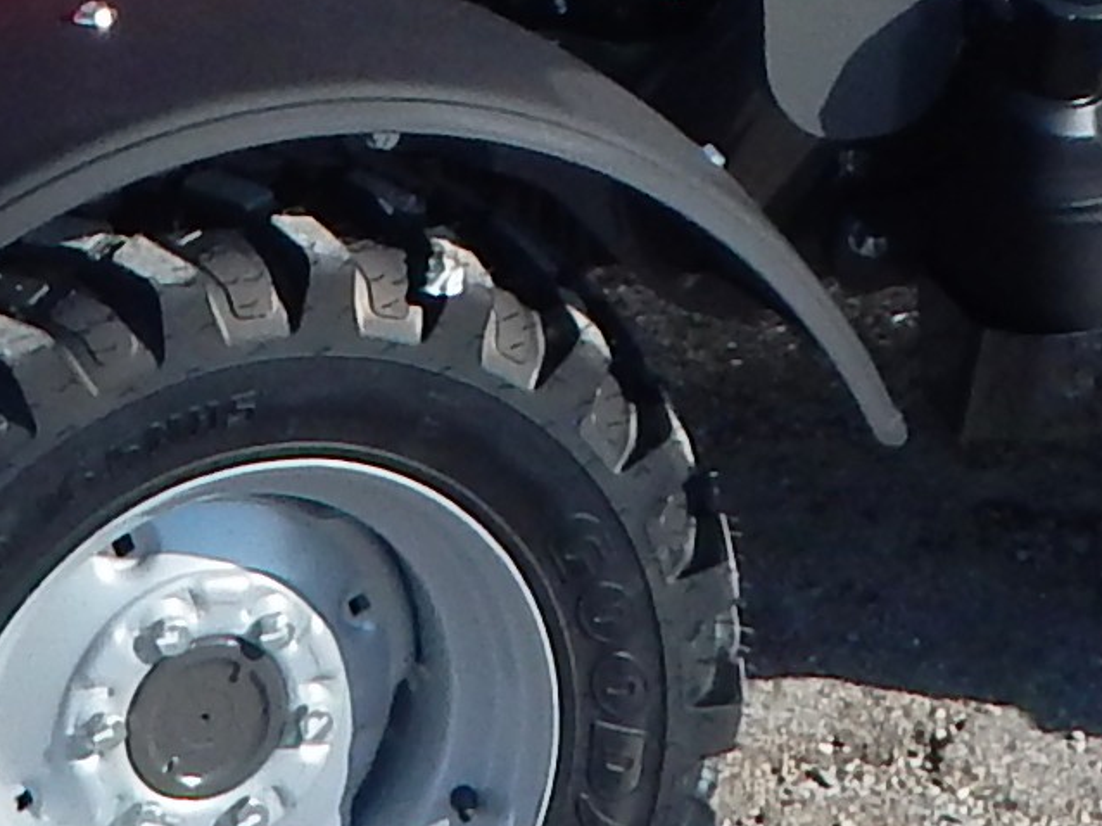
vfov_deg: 8.8
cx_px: -33
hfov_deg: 12.3
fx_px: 5060
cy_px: -873
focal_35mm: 159
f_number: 6
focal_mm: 4
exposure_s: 1/500
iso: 125
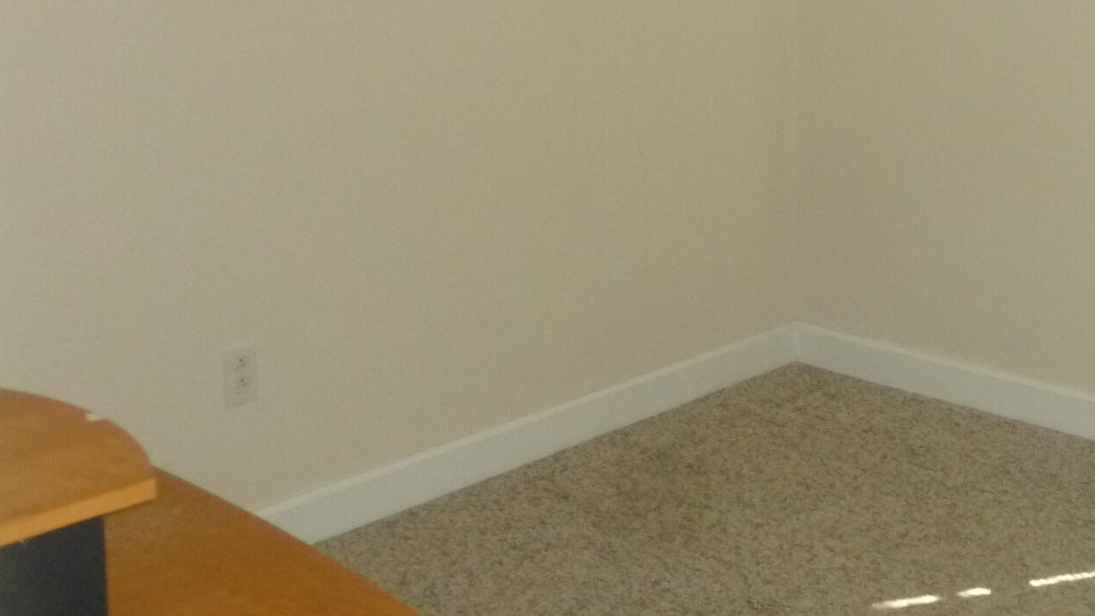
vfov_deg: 18.8
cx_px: 1047
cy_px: -29
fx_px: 1800
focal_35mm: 62
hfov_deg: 31.7
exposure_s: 1/60
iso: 250
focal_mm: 5
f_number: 3.3
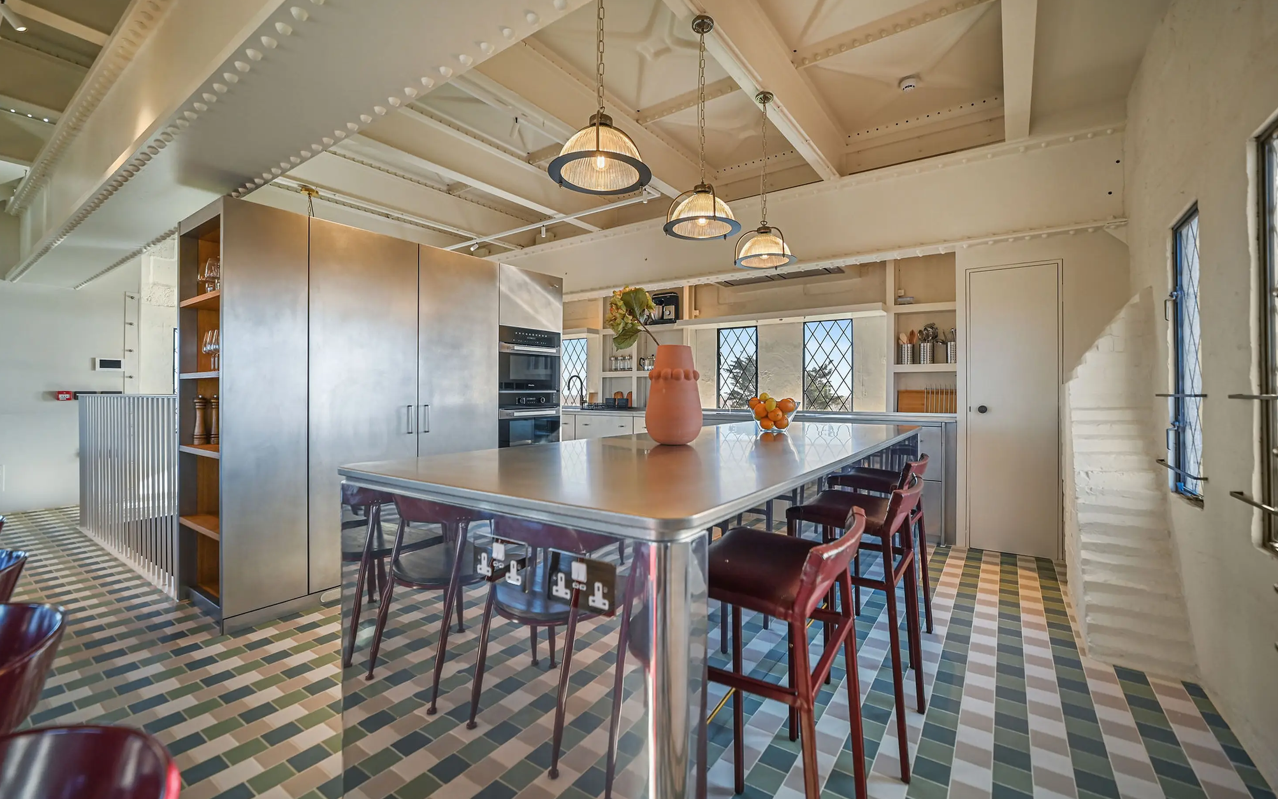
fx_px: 522
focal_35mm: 15
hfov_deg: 101.4
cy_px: 391
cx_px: 663
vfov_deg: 74.8
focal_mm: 14
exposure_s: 1/50
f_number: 2.8
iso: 400
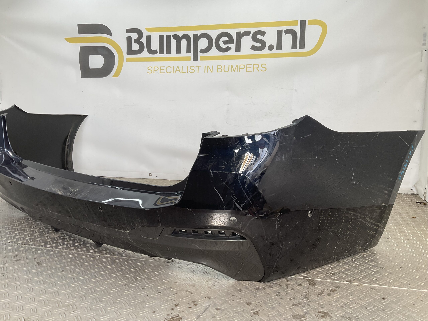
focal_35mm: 29
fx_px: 359
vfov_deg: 48.2
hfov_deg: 61.7
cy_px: 160
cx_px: 214
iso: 16
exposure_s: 1/165
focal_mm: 3
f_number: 1.8
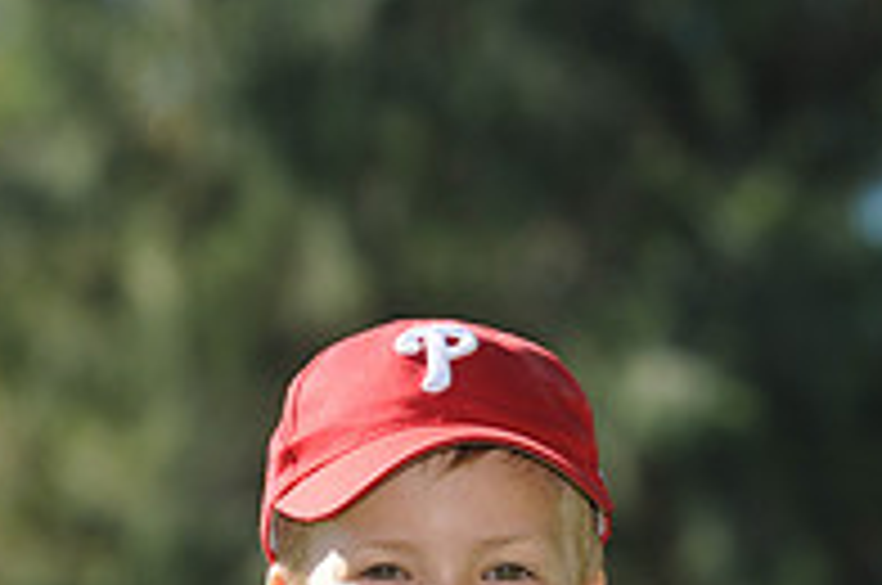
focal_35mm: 430
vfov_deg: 3.2
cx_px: 662
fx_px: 10518
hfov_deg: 4.8
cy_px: 864
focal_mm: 145
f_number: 5.6
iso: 200
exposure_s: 1/400
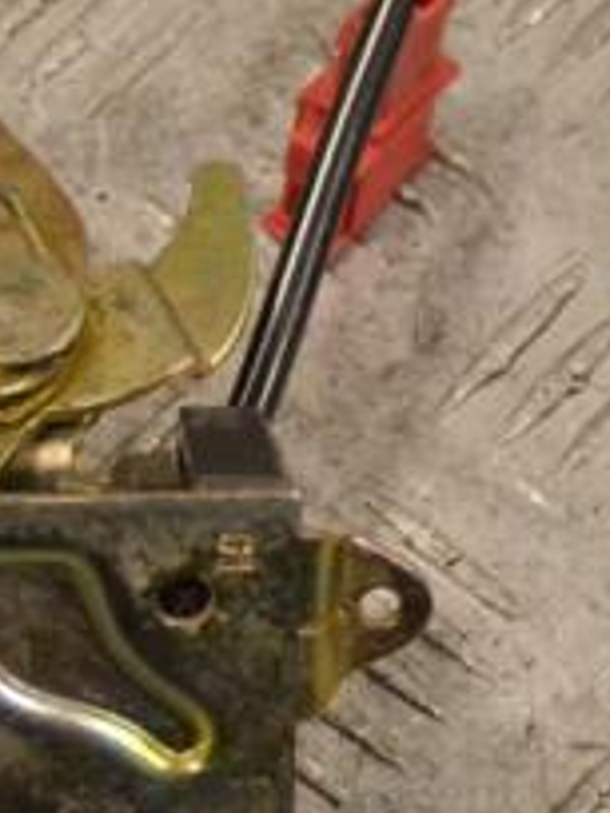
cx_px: -379
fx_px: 4182
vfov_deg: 11.1
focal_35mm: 178
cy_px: 406
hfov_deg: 8.1
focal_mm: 42
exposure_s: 1/400
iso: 3200
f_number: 10
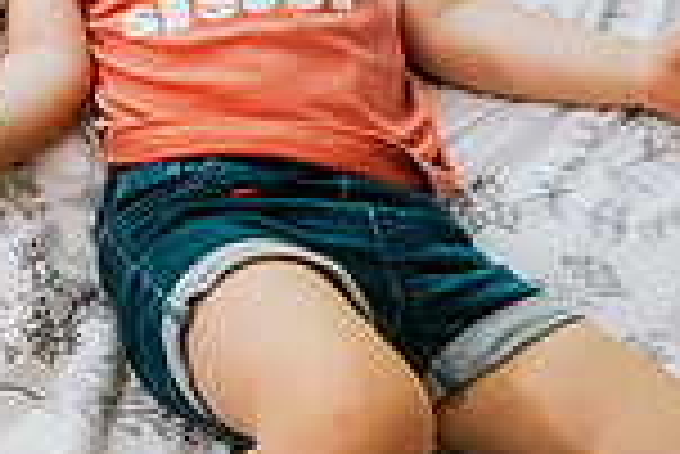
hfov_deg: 20.1
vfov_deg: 14.5
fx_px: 1739
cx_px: -234
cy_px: -47
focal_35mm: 92
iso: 1250
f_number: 3.5
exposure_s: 1/250
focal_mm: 24
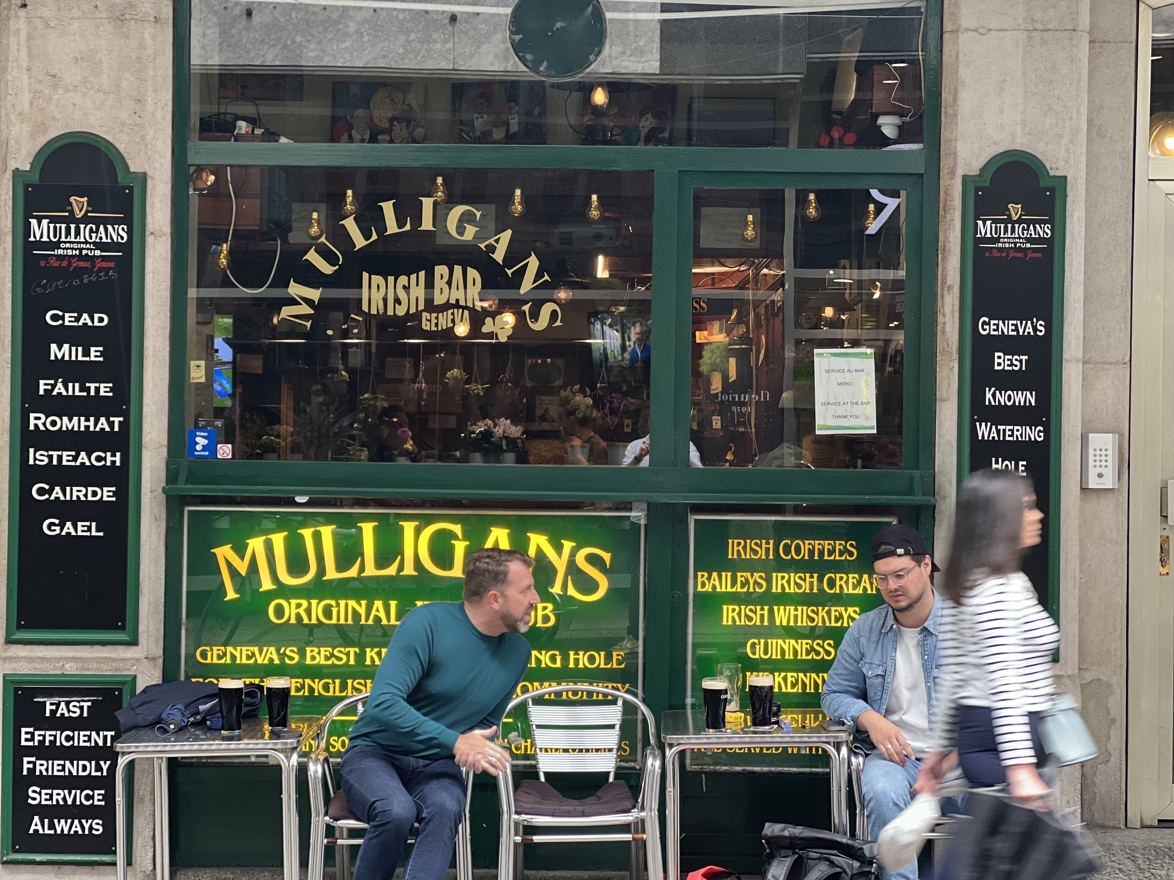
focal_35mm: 77
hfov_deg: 25.3
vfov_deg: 19.1
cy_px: 440
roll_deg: -0.2
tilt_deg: +2.1
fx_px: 2611
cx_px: 587
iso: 160
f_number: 2.8
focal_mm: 9
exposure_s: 1/40
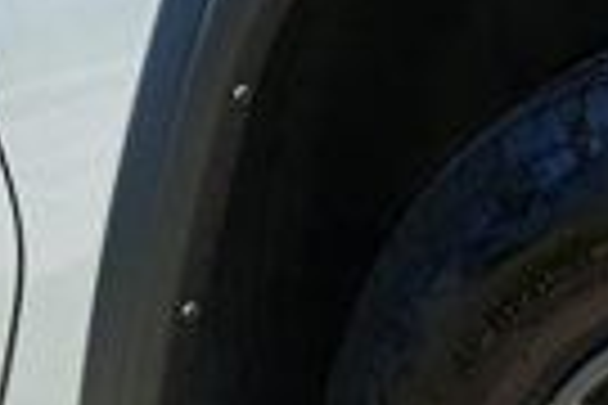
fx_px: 3074
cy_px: -288
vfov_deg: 7.4
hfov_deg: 11.3
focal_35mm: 182
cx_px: 374
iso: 100
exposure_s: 1/125
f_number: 6.3
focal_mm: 16
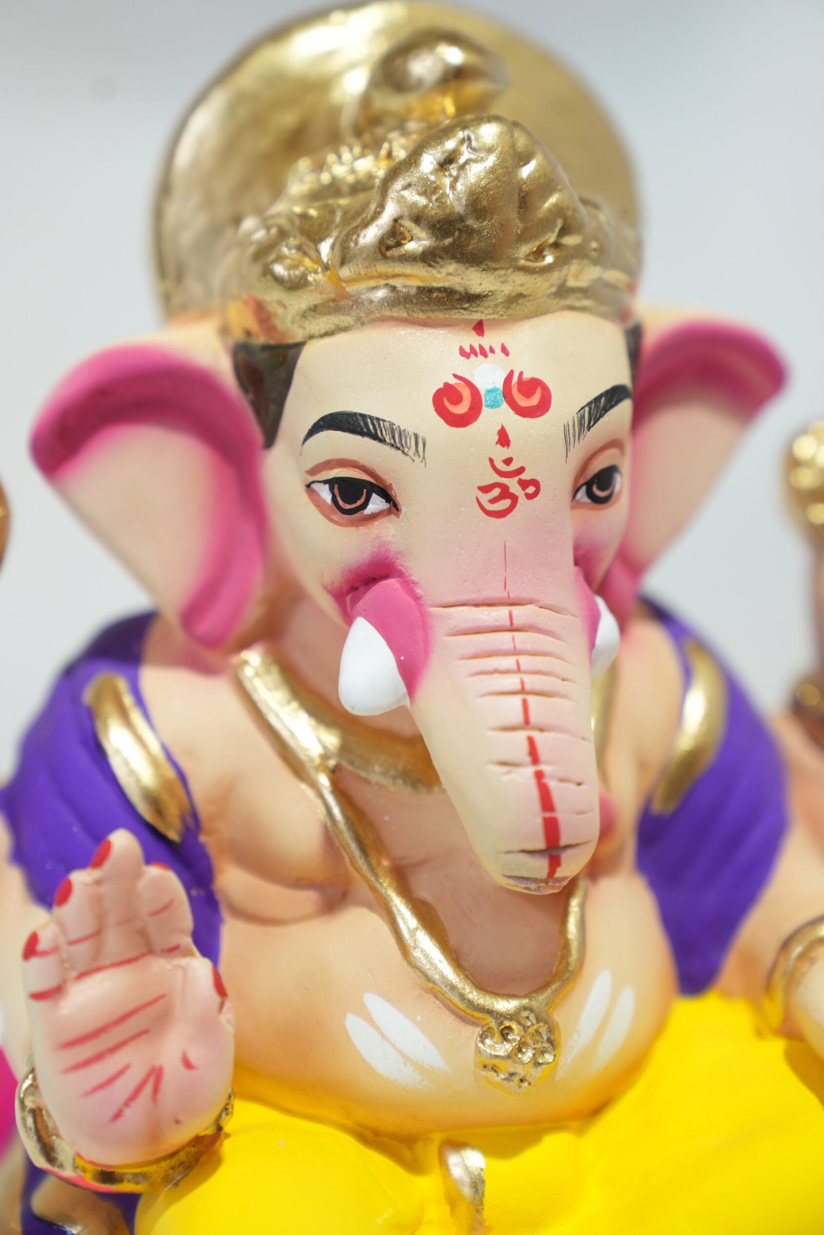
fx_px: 2437
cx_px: 413
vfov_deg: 28.5
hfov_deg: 19.2
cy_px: 610
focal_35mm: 71
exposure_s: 1/200
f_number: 3.5
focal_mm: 70
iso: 800
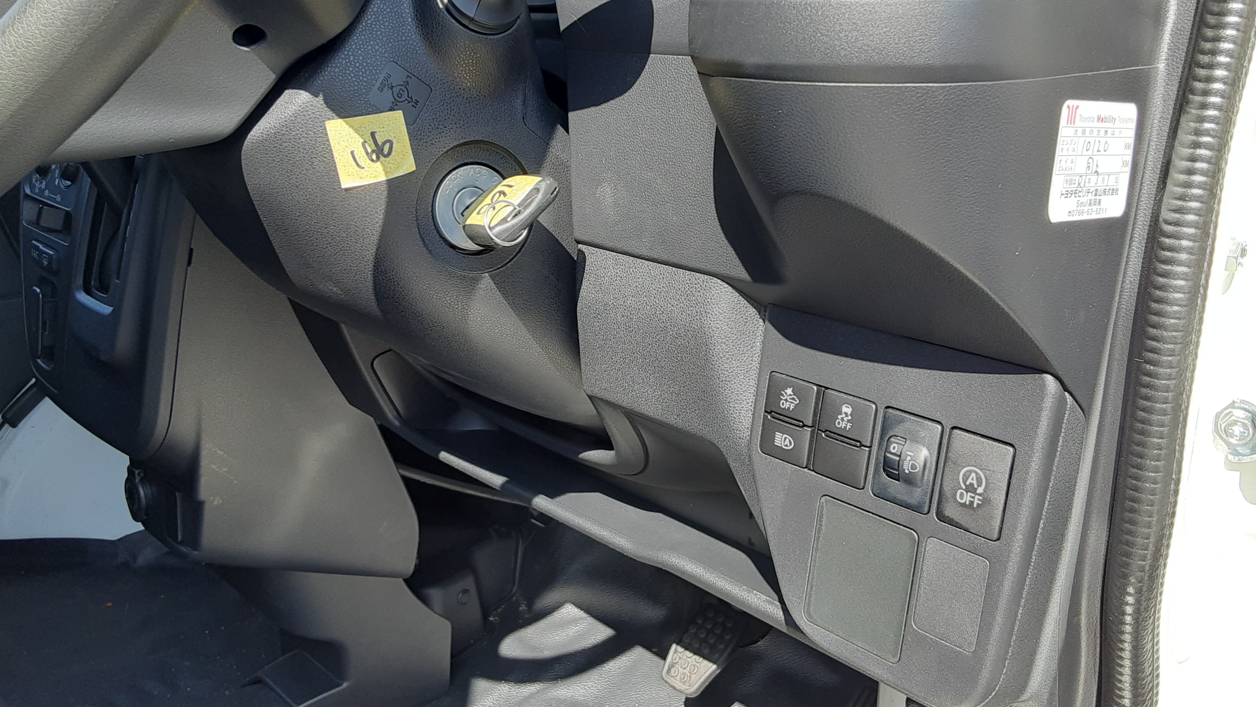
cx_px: 626
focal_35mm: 30
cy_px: 262
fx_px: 999
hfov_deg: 64.3
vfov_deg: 38.7
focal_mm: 2.91
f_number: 1.9
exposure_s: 1/200
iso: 40
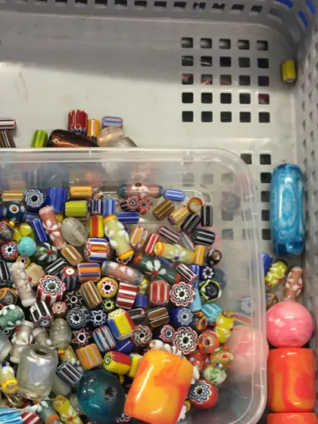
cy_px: 332
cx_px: 126
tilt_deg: -72.2
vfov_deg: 35.2
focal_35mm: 53
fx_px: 649
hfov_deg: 27.5
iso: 50
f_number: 2.2
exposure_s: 1/17
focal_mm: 4.15
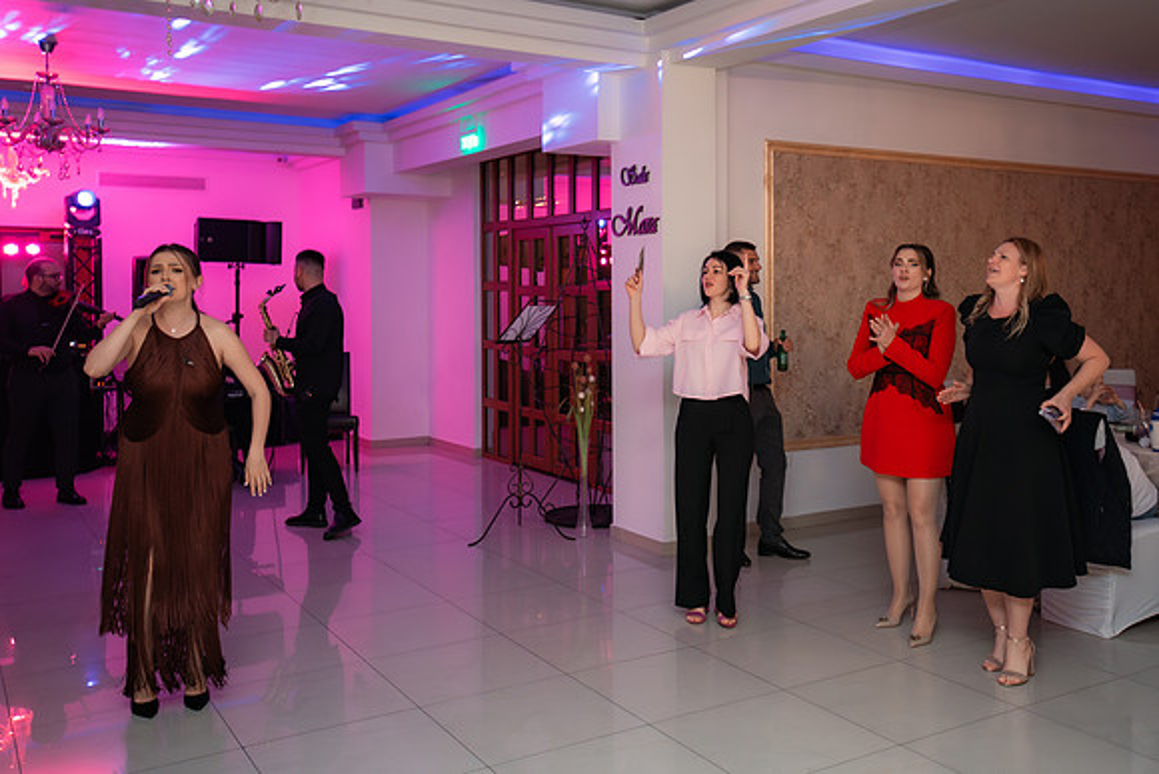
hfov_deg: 53.9
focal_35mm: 35
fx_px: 1134
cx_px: 673
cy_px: 336
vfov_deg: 37.6
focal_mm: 30
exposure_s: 1/200
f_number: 2.8
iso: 1600
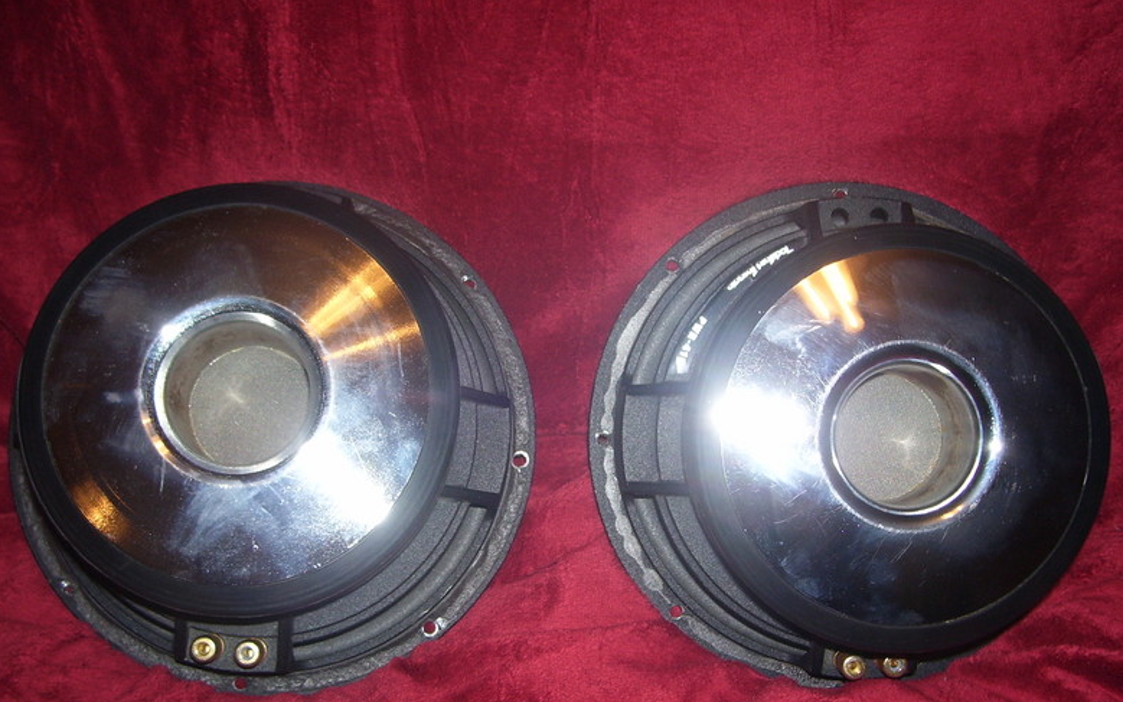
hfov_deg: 52.7
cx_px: 572
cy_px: 395
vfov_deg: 34.4
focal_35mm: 37
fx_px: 1132
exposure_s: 1/60
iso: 80
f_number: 2.7
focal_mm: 5.6
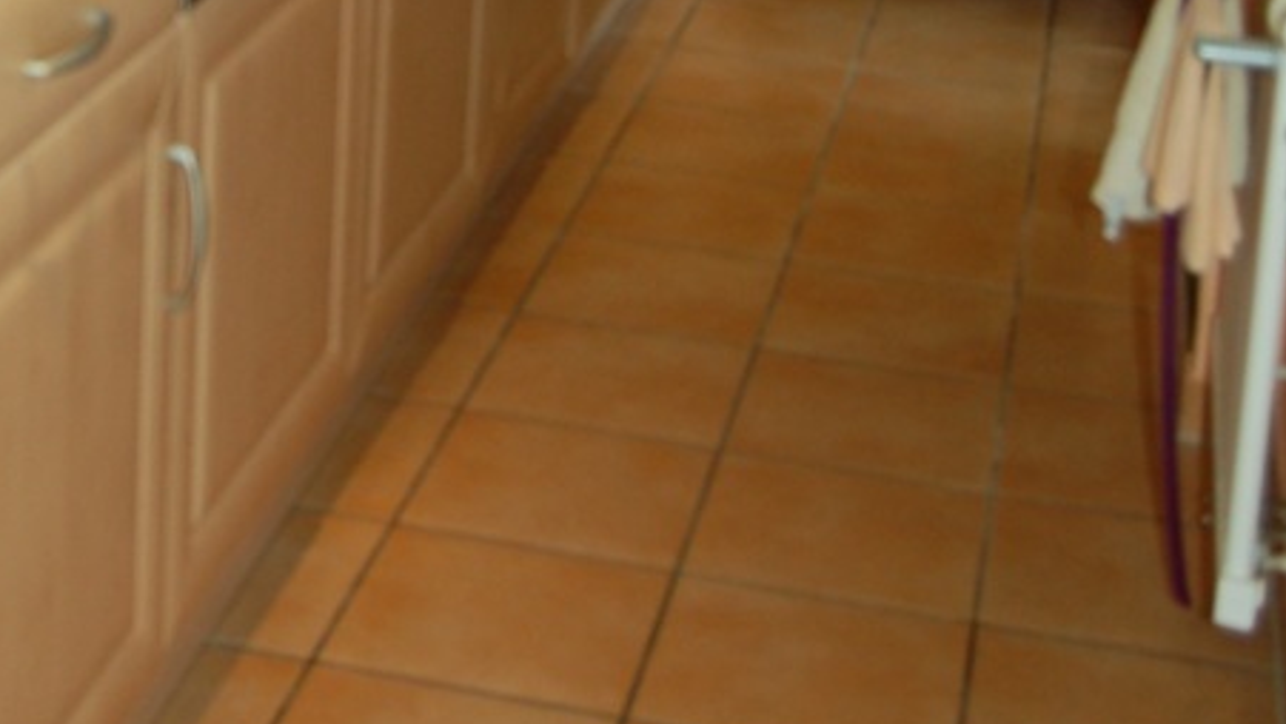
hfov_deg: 26.4
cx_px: 332
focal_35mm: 79
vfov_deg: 14.1
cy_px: -402
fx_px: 2708
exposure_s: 1/60
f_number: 3.5
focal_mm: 19
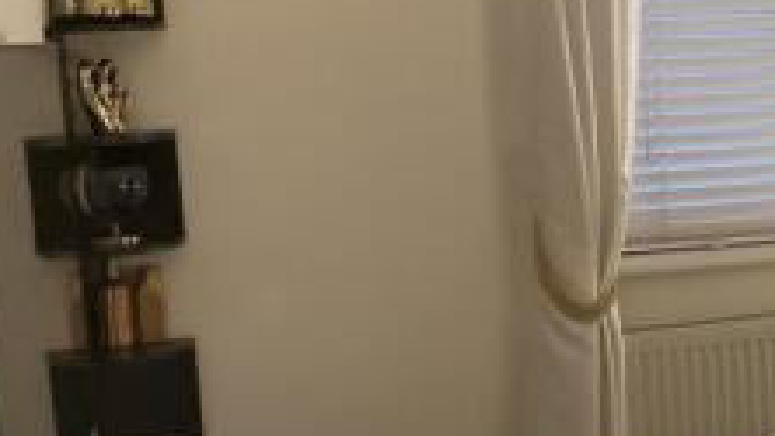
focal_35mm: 83
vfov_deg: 14.6
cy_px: 235
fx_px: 1706
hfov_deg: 23.3
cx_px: 941
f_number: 1.8
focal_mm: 3
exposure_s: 1/50
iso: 125
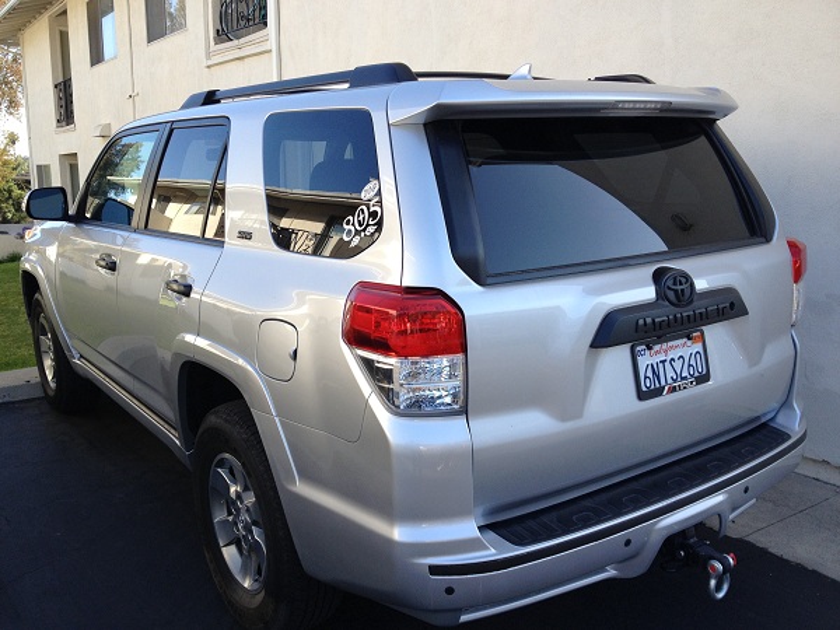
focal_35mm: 35
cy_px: 315
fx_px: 849
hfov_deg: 52.6
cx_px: 420
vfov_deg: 40.7
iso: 50
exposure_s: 1/386
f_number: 2.4
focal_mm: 4.28
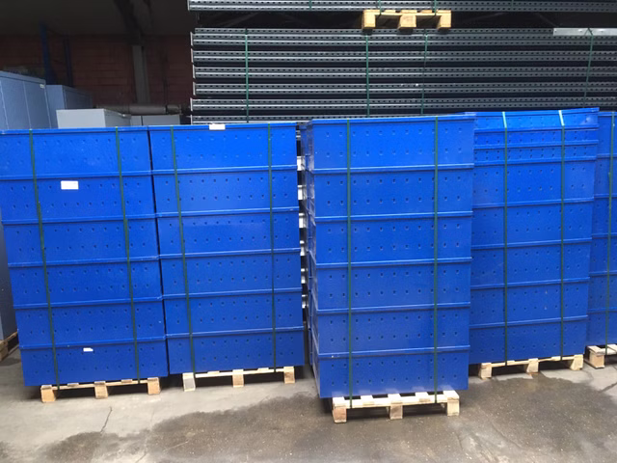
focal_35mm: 29
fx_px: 517
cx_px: 308
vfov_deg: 48.2
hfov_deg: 61.7
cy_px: 232
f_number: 2.2
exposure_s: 1/33
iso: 160
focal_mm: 4.15
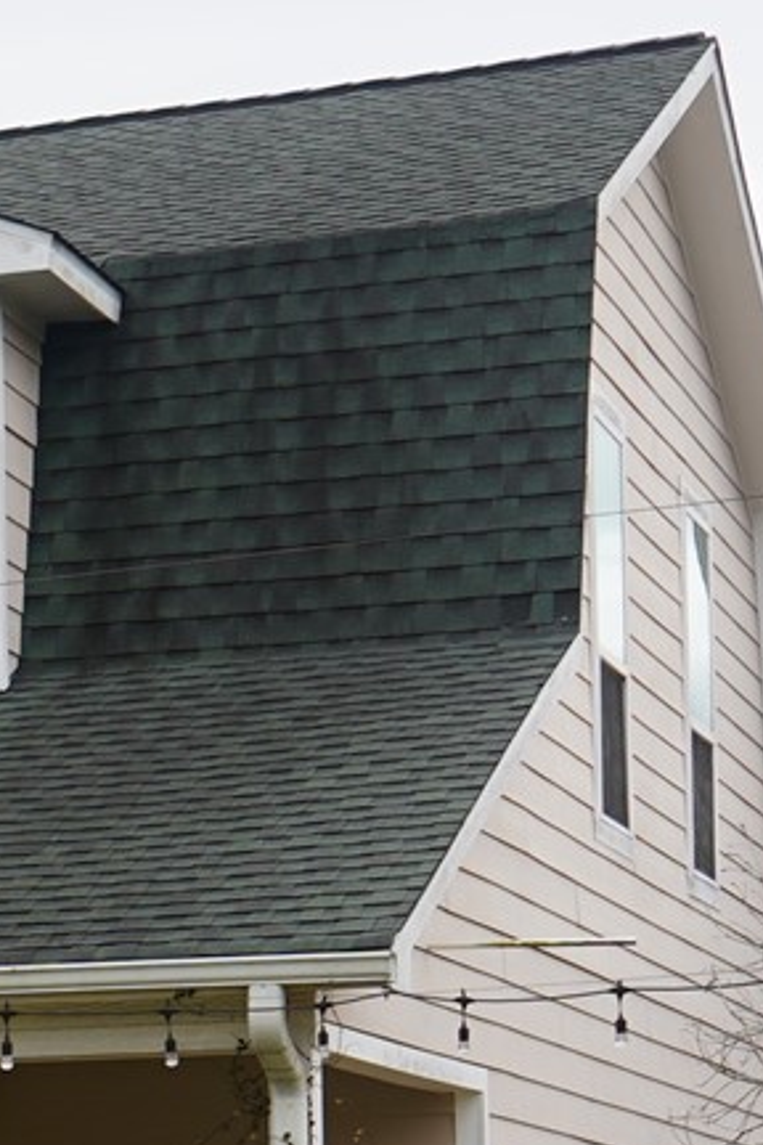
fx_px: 4800
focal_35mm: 151
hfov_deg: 8.3
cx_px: -1129
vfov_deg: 13.3
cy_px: 1238
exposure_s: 1/100
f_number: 7.1
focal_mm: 30
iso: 100
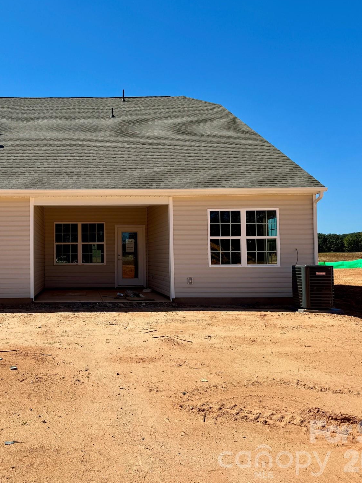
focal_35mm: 33
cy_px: 235
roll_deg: -0.1
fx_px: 460
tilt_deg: +2.2
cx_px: 81
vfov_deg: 55.3
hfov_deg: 41.4
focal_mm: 6.76
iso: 80
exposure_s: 1/7092
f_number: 1.78
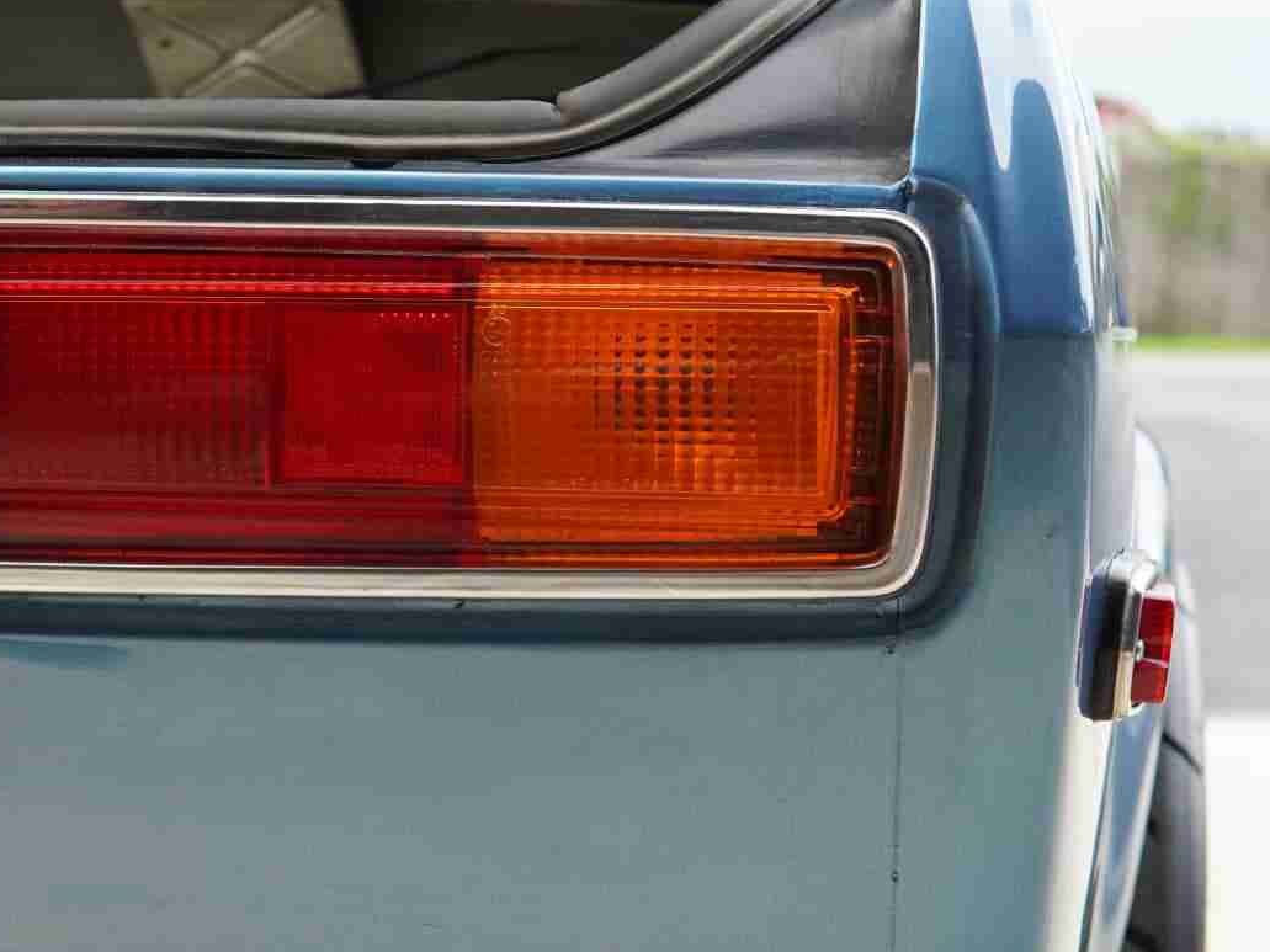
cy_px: 466
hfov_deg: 28.1
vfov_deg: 21.6
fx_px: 2495
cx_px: 317
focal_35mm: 68
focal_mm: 30
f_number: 4
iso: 400
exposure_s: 1/160
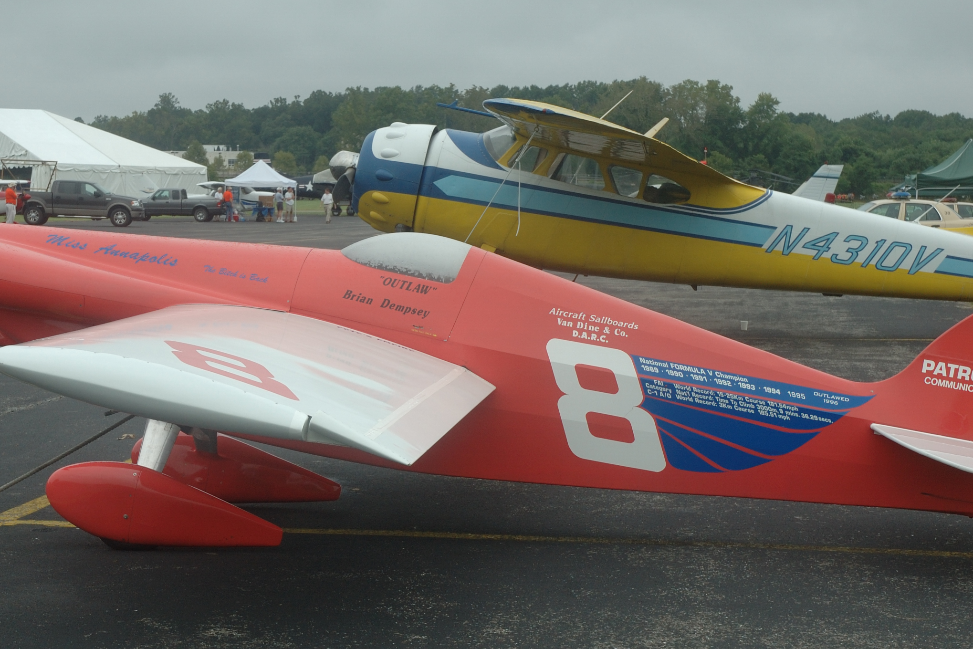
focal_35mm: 84
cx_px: 422
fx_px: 2270
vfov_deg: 16.3
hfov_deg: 24.2
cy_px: 387
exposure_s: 1/250
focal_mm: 38
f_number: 8
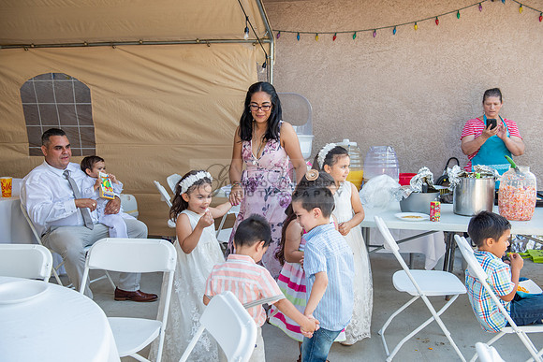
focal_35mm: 36
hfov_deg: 53.1
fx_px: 543
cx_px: 272
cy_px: 181
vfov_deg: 36.9
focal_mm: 36
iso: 200
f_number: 4.5
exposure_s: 1/250
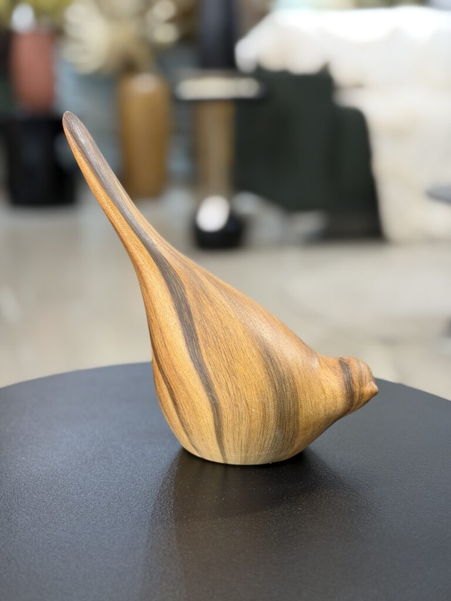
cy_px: 300
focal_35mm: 48
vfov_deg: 39.7
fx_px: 834
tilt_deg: -14.7
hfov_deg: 30.3
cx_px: 226
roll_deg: -0.6
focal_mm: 6.76
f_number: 1.78
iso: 160
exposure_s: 1/60
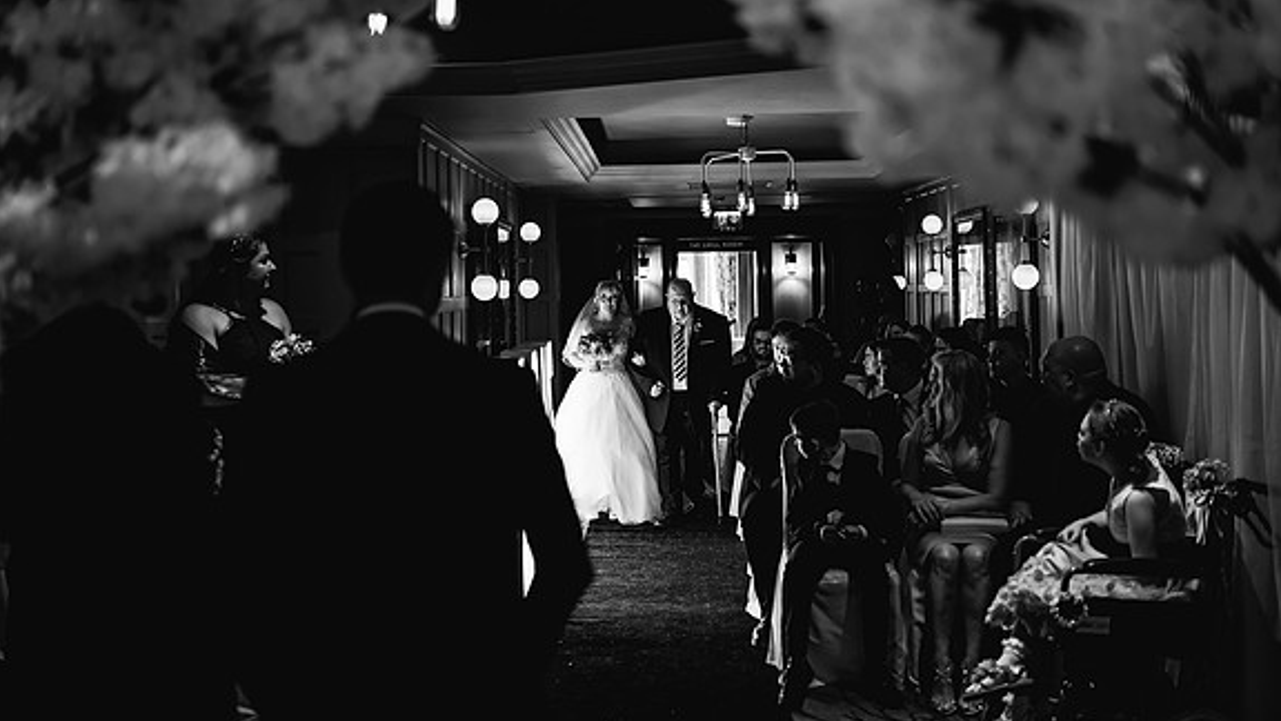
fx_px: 1257
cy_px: 302
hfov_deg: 54.0
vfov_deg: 31.9
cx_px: 638
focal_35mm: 37
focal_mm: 35
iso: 800
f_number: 1.6
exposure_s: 1/250
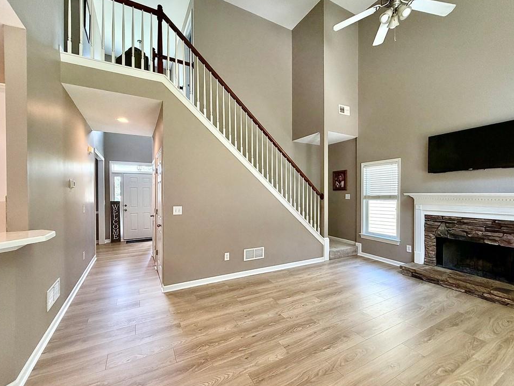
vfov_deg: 81.7
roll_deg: +0.4
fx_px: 223
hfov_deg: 98.2
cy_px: 194
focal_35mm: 15
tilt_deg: -0.3
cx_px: 251
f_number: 2.2
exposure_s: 1/60
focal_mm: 2.22
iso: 200
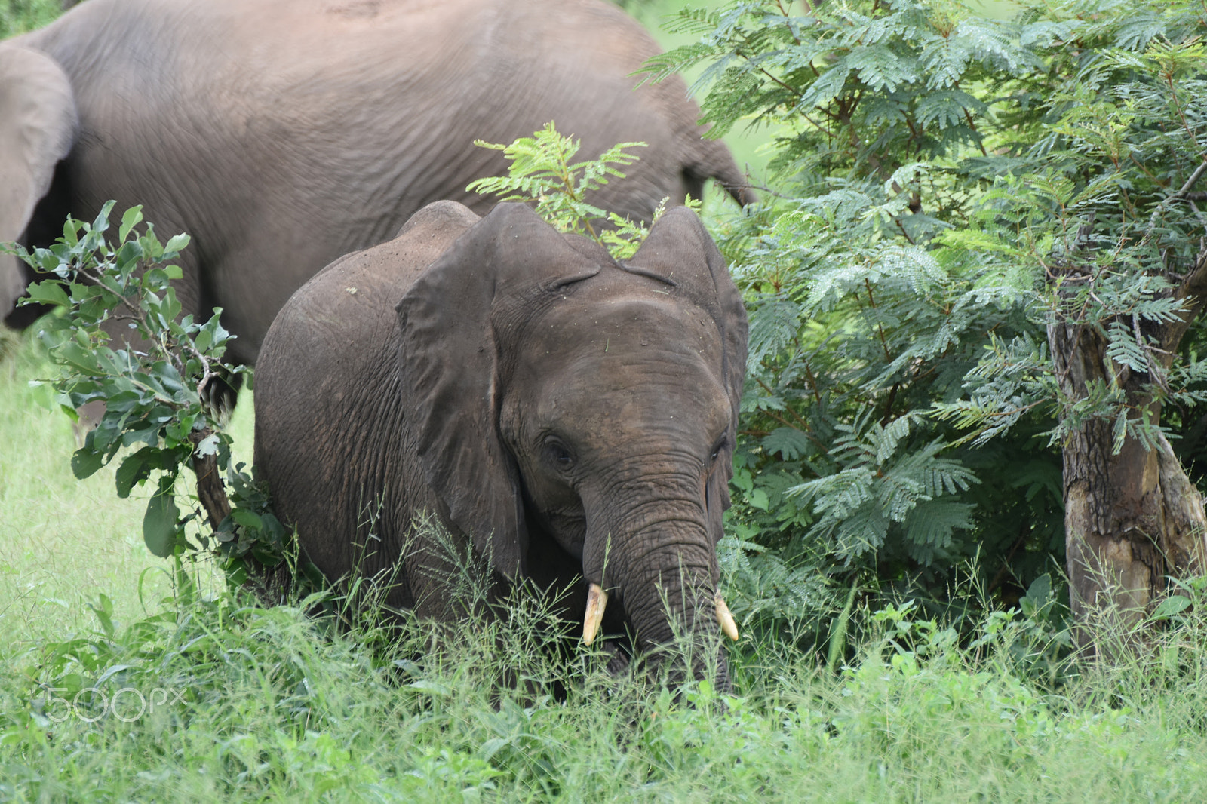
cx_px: 604
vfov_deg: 4.2
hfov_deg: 6.2
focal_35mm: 330
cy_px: 402
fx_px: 11061
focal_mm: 220
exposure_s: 1/250
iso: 400
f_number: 5.3
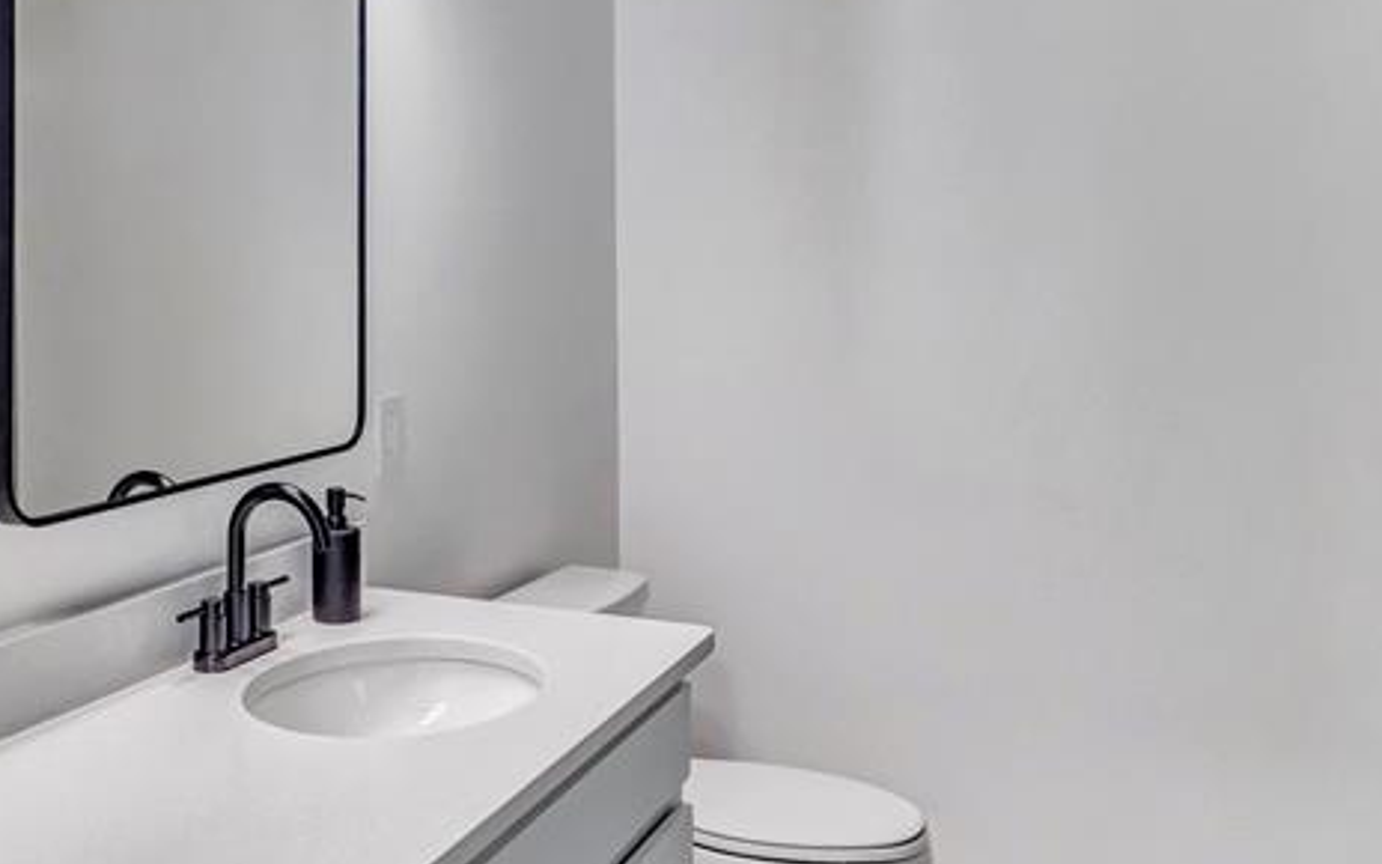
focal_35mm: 36
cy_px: 259
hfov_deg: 52.8
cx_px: 441
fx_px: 1356
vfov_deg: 34.9
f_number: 5.6
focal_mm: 16
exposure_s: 1/200
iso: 1250
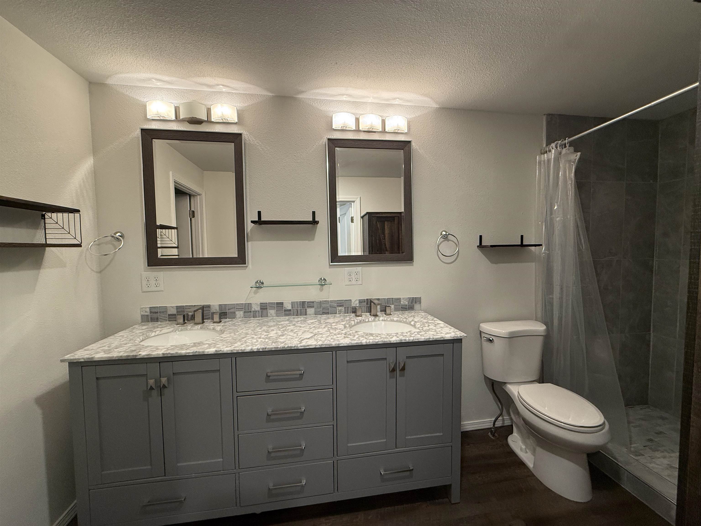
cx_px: 350
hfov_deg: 102.1
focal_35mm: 14
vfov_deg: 85.7
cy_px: 263
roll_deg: +0.9
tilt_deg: -2.4
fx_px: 284
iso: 320
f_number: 2.2
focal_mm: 2.22
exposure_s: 1/120
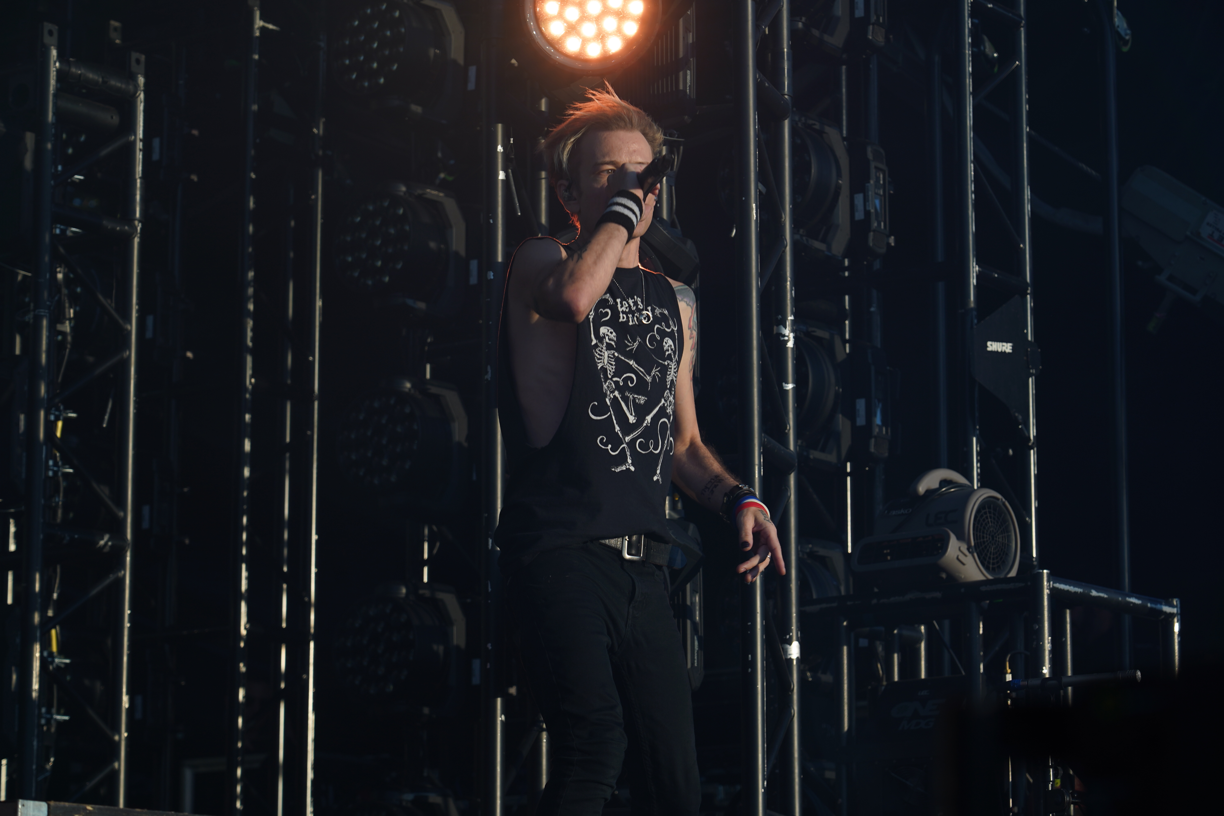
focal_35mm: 105
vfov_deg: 13.0
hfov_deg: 19.5
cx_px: 612
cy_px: 408
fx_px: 3570
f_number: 6.3
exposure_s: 1/320
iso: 100
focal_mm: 105
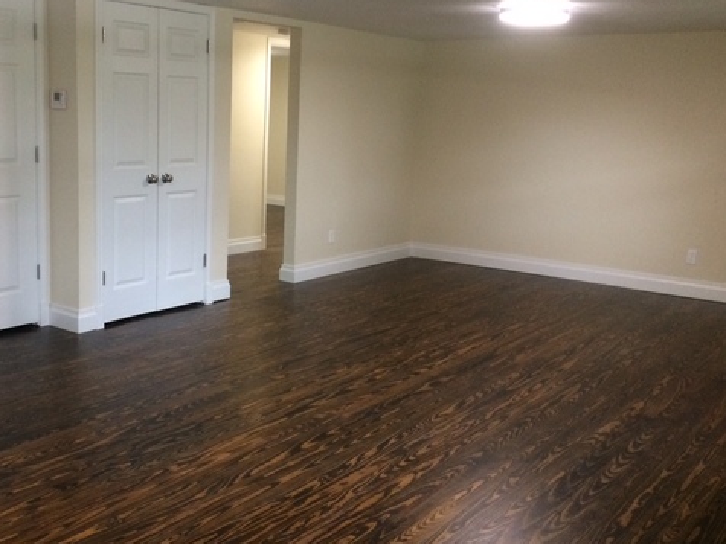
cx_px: 293
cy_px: 233
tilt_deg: -7.8
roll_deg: -2.1
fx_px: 818
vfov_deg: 36.7
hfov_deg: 47.6
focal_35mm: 39
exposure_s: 1/30
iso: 200
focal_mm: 4.15
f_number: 2.2
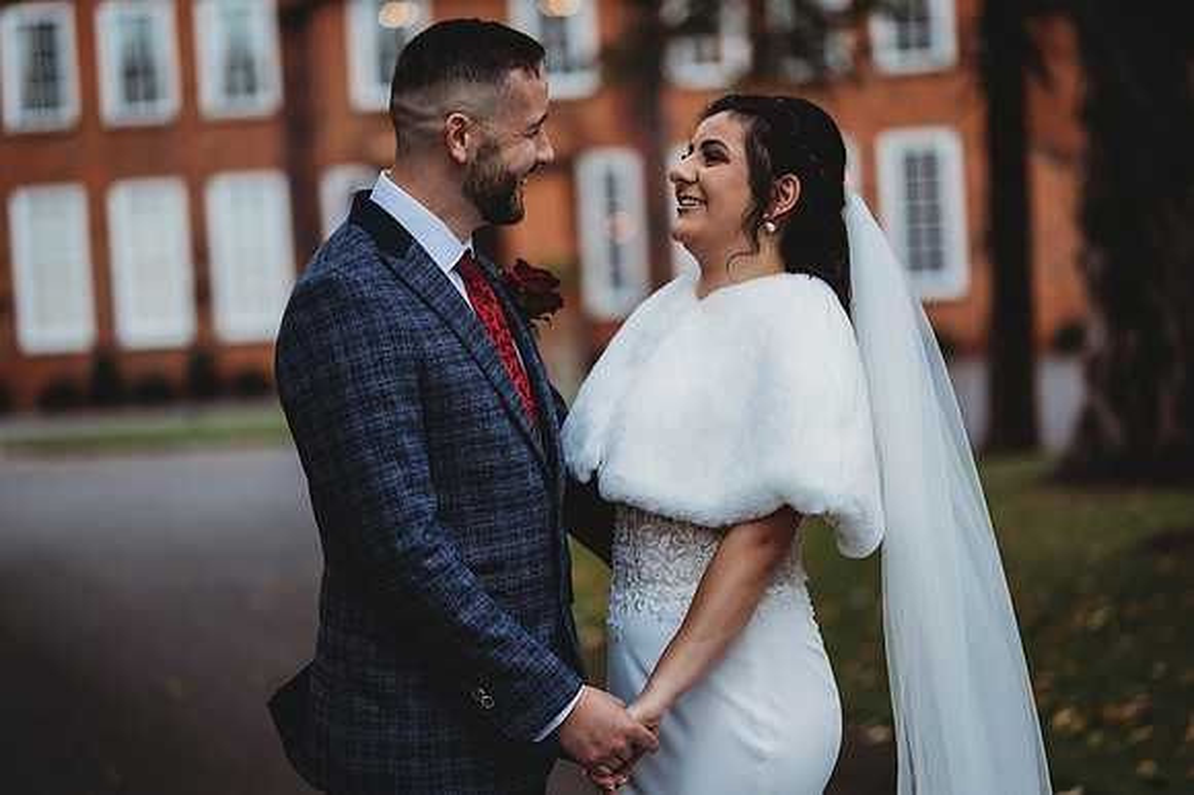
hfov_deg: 23.9
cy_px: 398
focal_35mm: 85
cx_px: 597
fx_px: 2817
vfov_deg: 16.1
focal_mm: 85
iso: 100
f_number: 1.8
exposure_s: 1/400
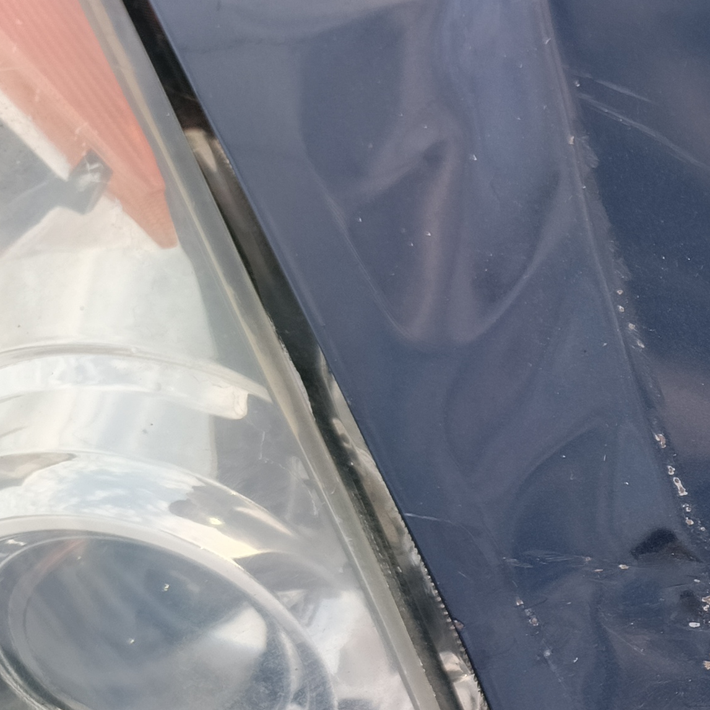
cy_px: 561
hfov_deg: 20.4
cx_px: 1073
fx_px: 1671
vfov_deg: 23.7
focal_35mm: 72
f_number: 1.8
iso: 50
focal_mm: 5.56
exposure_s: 1/104
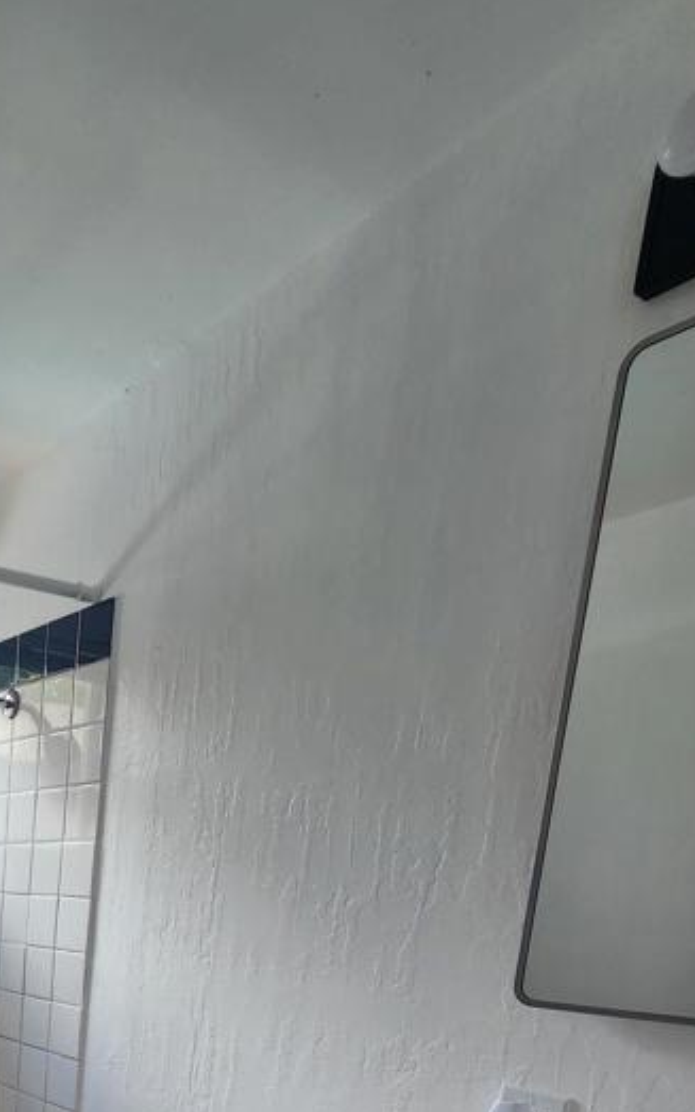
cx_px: -96
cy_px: 1072
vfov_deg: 55.5
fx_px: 818
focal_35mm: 27
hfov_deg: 37.4
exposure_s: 1/60
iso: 64
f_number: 2.2
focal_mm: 2.2
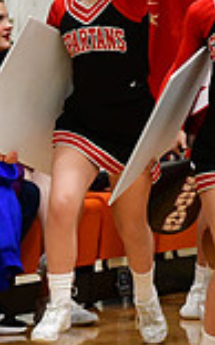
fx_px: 7509
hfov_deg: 1.6
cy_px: 43
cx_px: 583
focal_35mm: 798
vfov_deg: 2.6
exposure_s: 1/500
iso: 4000
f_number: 3.5
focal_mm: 140
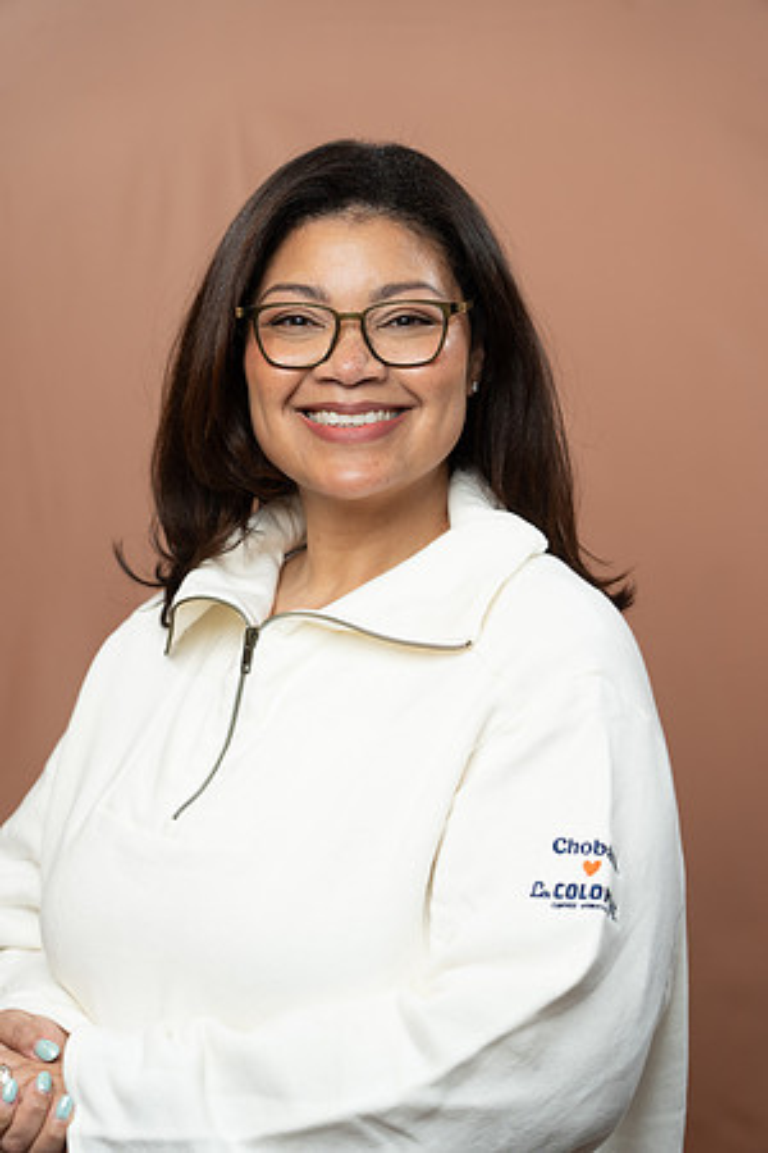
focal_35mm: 93
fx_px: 2976
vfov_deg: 21.9
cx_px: 384
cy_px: 576
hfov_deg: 14.7
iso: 320
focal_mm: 93
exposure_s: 1/160
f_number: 4
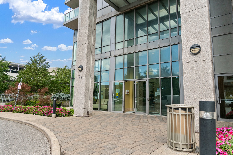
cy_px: 78
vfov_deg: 56.1
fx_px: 146
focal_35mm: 22
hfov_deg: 77.3
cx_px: 116
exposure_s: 1/400
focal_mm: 15
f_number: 6.3
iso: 640
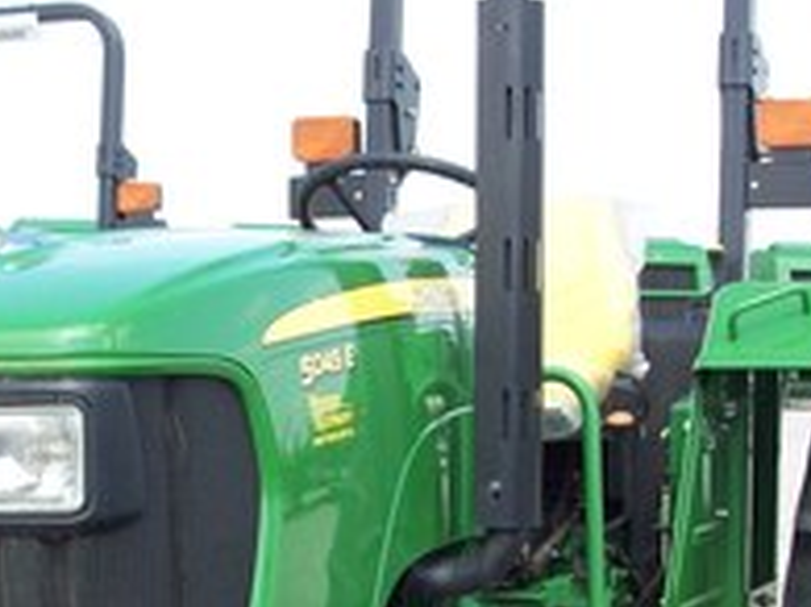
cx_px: 274
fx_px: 2224
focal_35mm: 95
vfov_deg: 15.3
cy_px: 599
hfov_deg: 20.6
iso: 64
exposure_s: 1/369
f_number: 2.8
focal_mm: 5.7
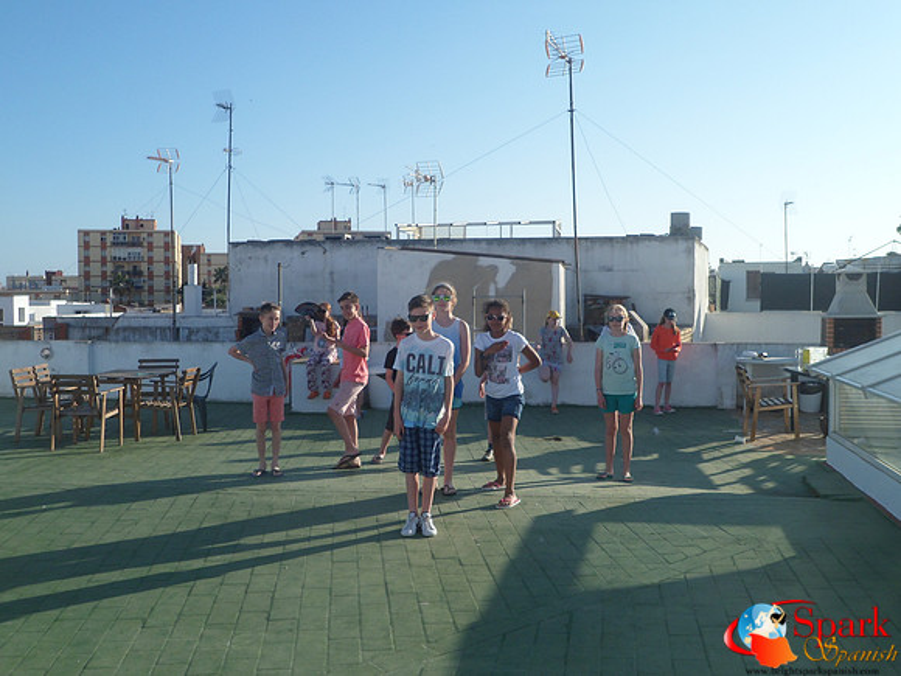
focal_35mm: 36
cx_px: 450
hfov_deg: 51.4
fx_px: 937
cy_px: 338
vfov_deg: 39.7
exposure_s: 1/750
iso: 80
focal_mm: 6.6
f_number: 3.8
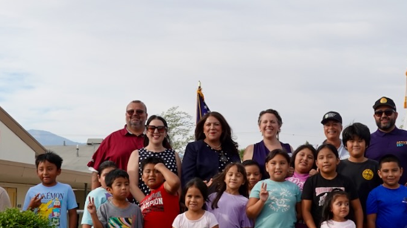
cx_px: 280
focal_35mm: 64
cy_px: 140
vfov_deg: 18.8
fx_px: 690
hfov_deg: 32.5
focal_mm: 11.76
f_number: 5.6
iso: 100
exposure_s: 1/320
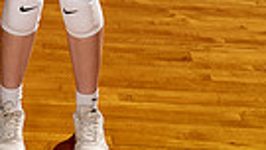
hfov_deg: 14.2
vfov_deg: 7.5
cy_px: -233
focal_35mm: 150
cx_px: 24
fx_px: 1058
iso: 100
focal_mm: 43
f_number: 5.6
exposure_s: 1/250
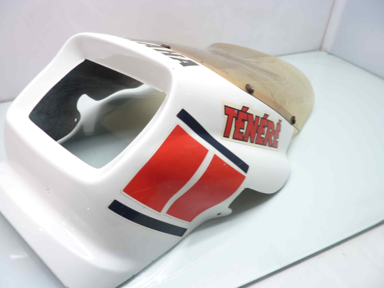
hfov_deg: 69.4
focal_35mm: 25
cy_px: 144
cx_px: 192
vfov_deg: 54.9
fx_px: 277
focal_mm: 4.1
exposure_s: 1/13
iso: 80
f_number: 3.3
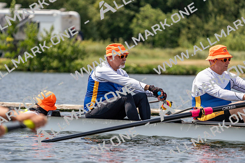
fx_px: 1920
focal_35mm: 282
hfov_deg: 7.3
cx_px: 122
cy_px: 82
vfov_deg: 4.9
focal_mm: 282
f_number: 5.6
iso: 200
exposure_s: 1/1600
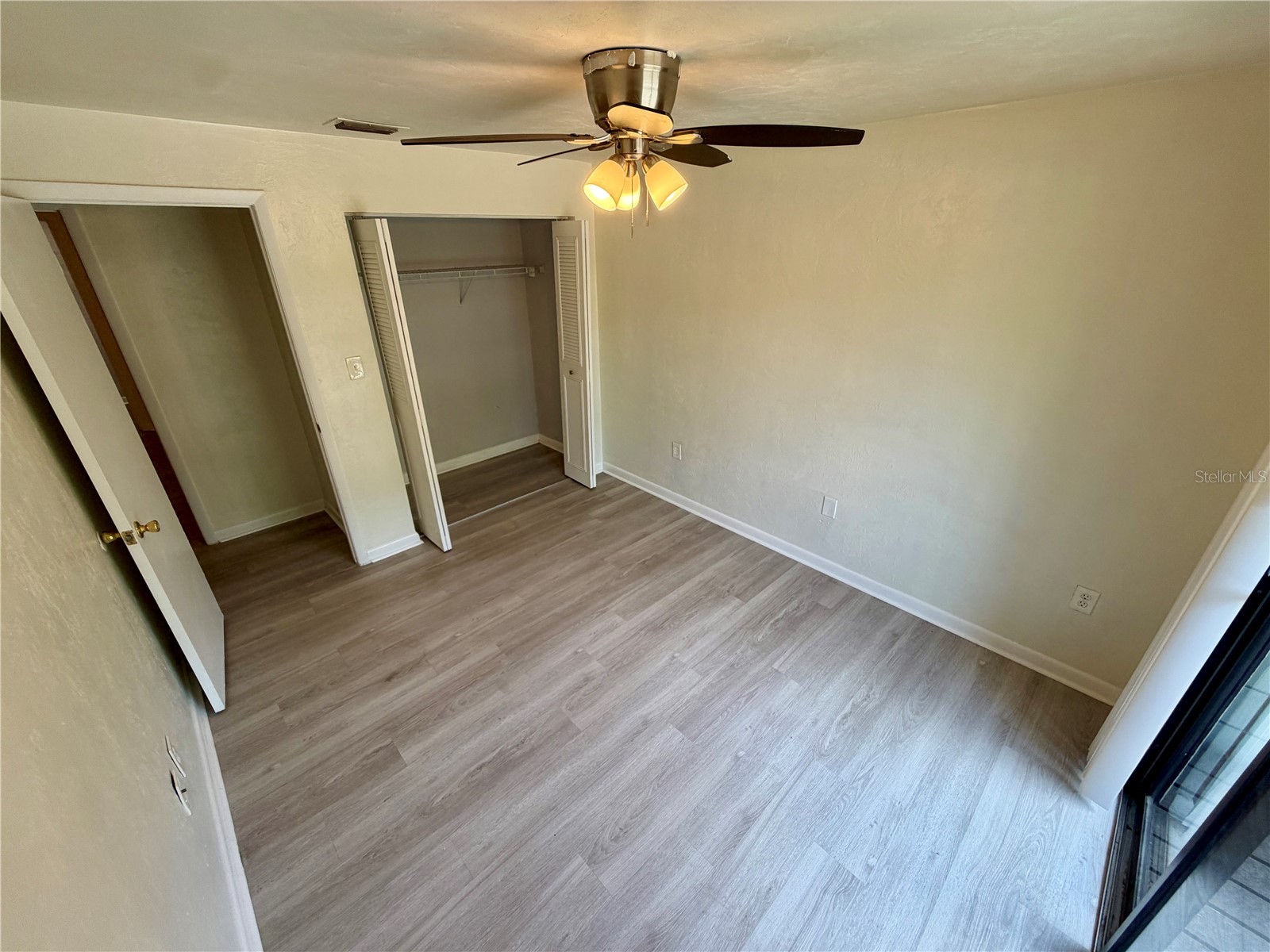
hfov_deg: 102.1
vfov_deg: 85.7
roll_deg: +0.6
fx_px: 514
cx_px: 635
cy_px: 476
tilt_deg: -24.8
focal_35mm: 14
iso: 125
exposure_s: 1/121
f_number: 2.2
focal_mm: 2.22
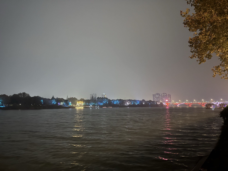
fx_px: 158
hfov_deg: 71.6
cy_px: 86
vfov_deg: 56.8
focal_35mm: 24
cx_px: 114
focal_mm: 6.76
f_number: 1.78
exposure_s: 1/17
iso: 1600
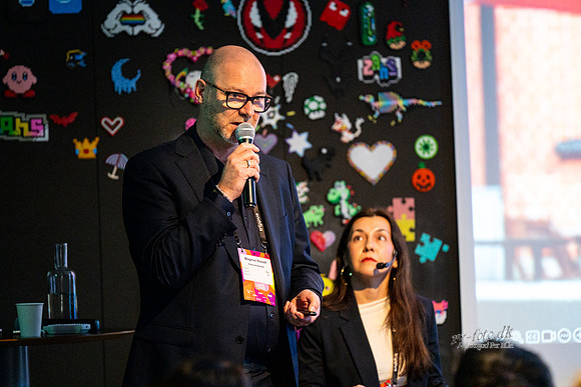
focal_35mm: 200
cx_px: 290
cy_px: 194
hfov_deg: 10.3
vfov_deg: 6.9
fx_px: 3228
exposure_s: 1/160
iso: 8000
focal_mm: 200
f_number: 2.8
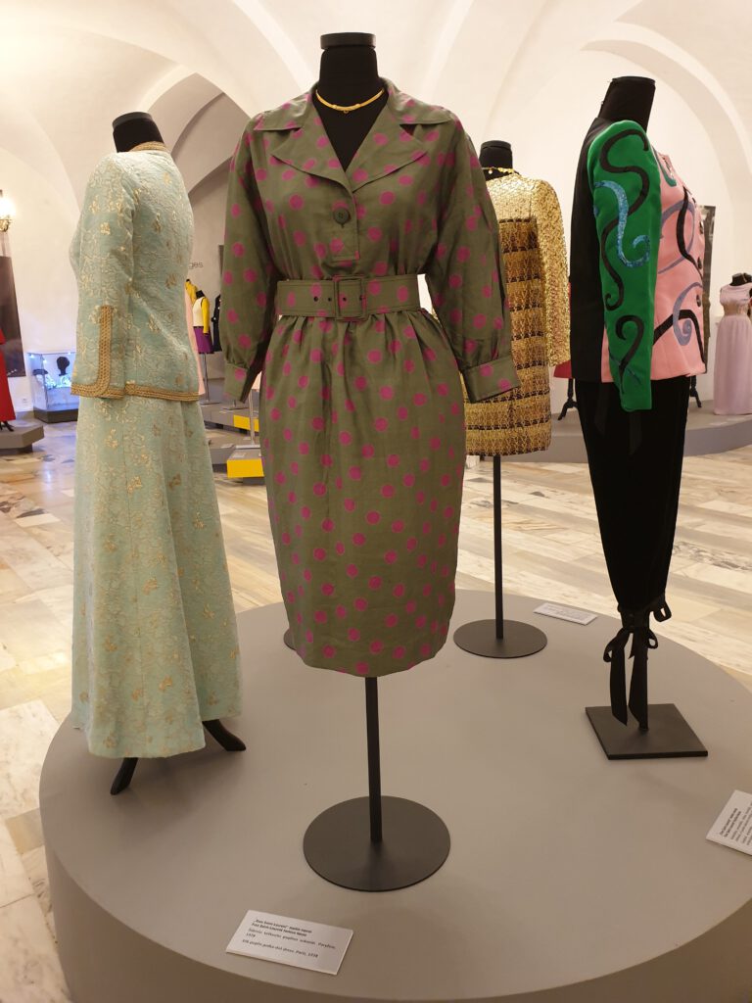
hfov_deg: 53.1
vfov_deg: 67.3
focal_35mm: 26
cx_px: 376
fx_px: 753
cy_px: 502
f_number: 2.4
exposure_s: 1/25
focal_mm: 4.3
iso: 250
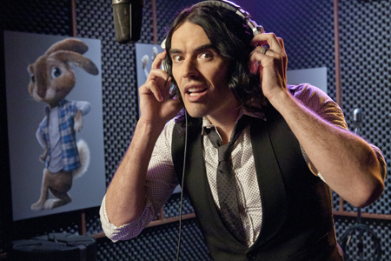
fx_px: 619
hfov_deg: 35.1
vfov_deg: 23.8
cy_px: 130
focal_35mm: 57
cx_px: 196
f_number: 4
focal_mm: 38
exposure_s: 1/125
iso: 1600
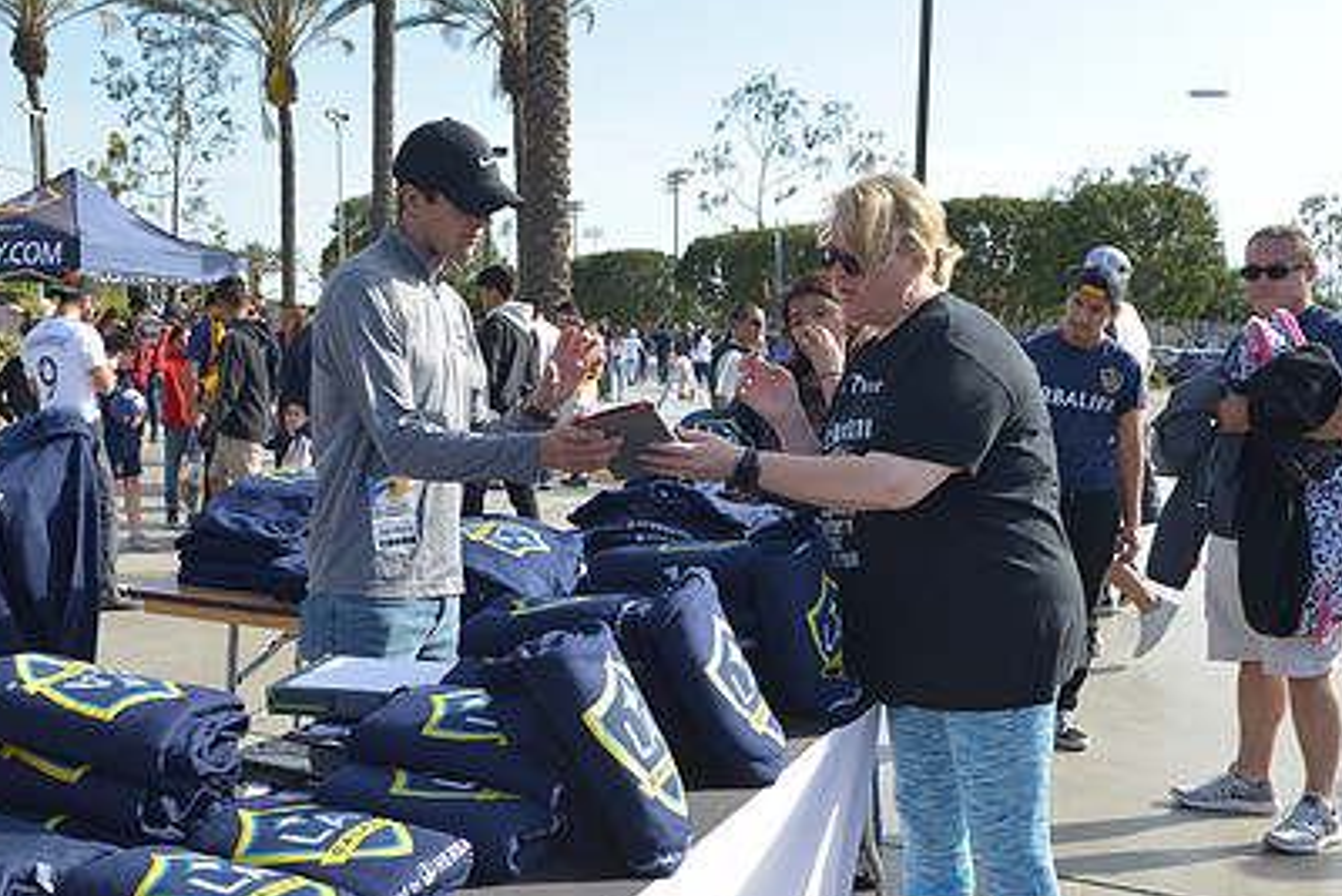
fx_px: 1566
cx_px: 527
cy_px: 471
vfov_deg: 31.9
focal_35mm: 42
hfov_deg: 46.1
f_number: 8
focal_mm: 29
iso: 200
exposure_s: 1/250
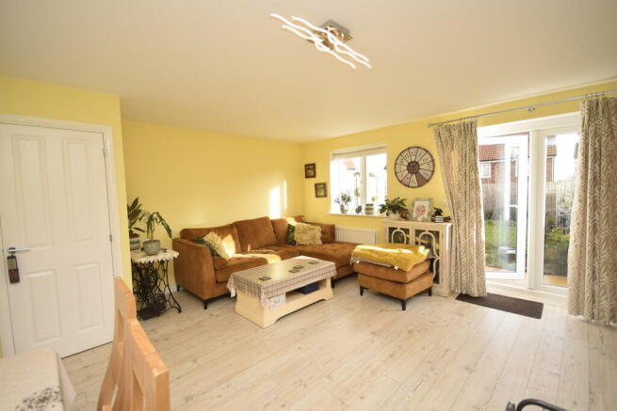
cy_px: 206
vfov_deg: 77.4
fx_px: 257
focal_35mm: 15
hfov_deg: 100.4
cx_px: 308
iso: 280
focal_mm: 10
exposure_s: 1/125
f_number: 5.6
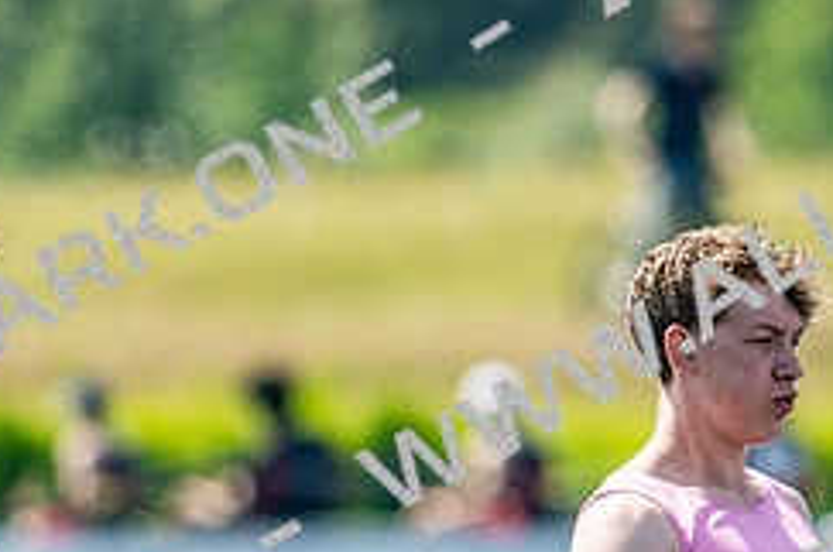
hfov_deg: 1.4
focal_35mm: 1435
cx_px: 778
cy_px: 518
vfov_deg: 1.0
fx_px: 33139
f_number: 4.5
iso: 280
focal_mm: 400
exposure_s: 1/2500
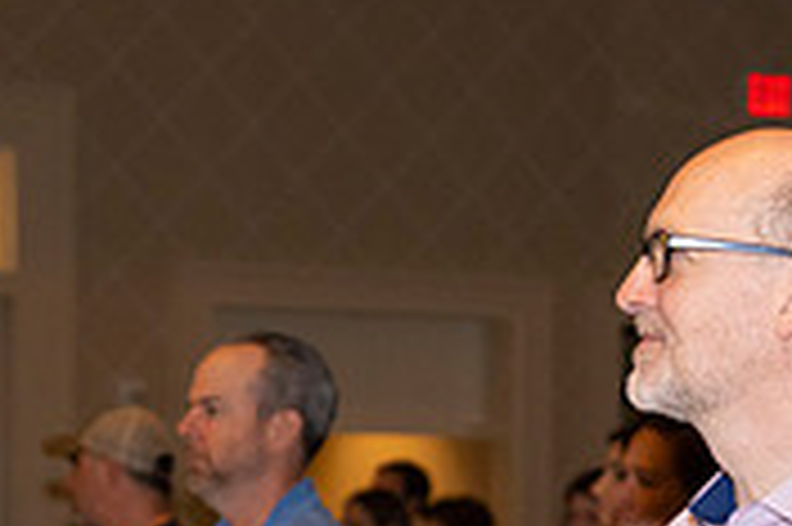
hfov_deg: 11.8
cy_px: 735
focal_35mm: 175
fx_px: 3846
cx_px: 482
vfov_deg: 7.7
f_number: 4
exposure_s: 1/200
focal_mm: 52
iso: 2500
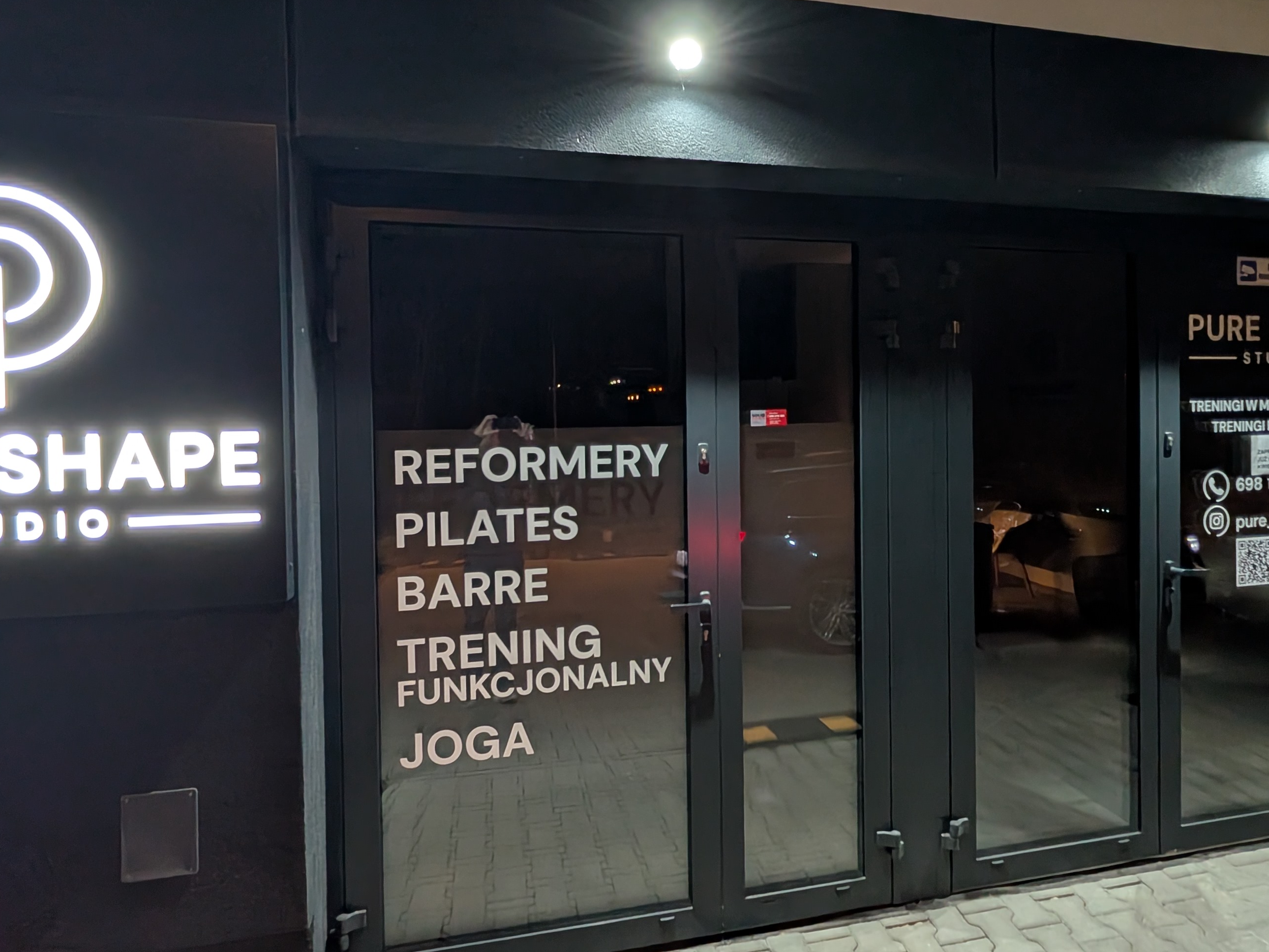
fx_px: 697
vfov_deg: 68.5
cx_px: 674
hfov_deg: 84.6
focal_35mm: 19
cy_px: 427
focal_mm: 2.02
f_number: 1.7
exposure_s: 1/25
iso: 173
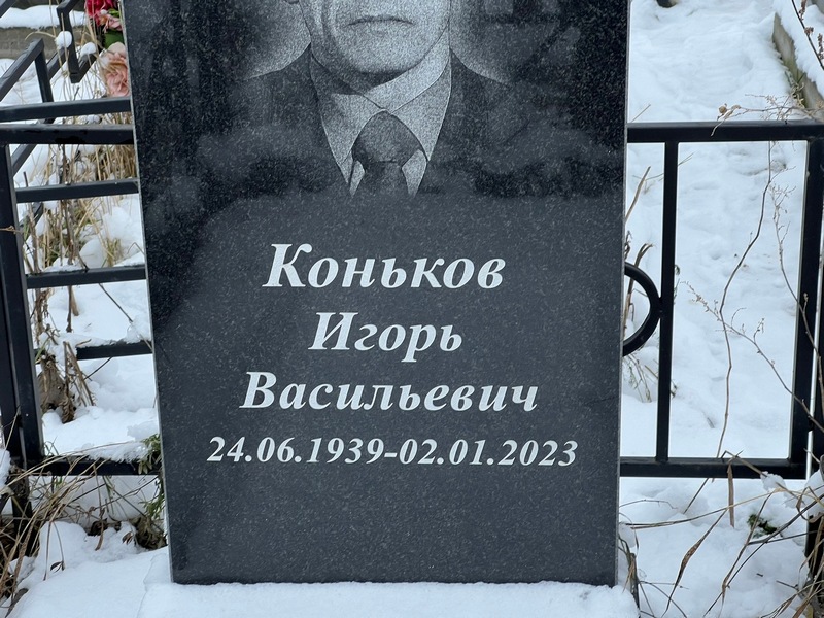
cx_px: 412
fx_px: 1833
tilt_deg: -28.2
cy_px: 309
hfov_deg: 25.3
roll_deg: +1.3
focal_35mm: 77
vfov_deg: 19.1
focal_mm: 9
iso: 32
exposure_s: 1/99
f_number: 2.8
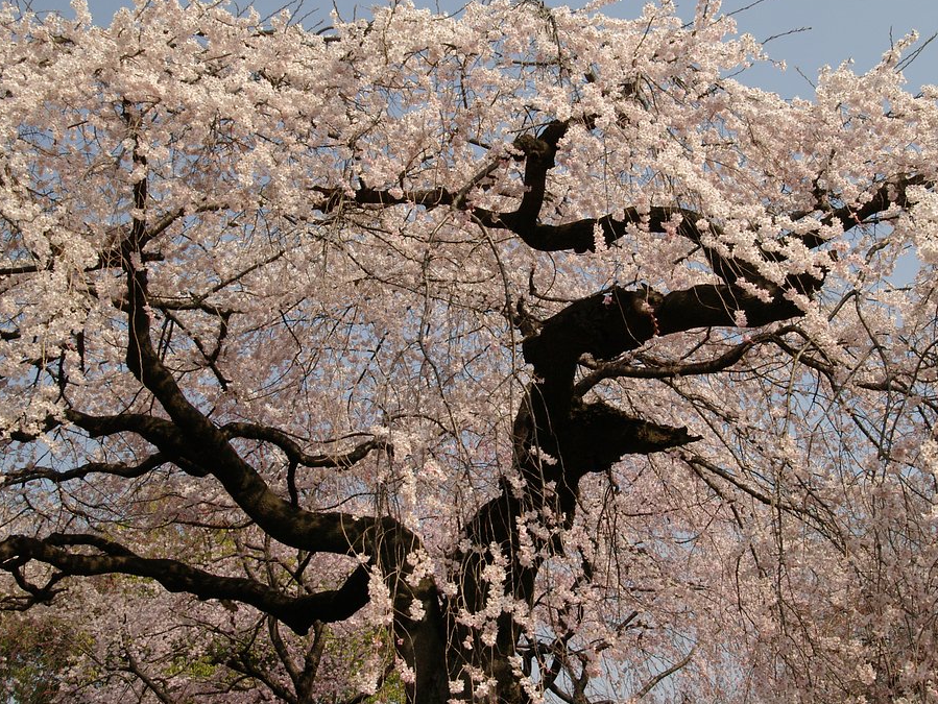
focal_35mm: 46
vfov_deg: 31.5
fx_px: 1247
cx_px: 521
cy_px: 349
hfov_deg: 41.2
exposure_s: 1/350
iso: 400
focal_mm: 28
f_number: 9.5
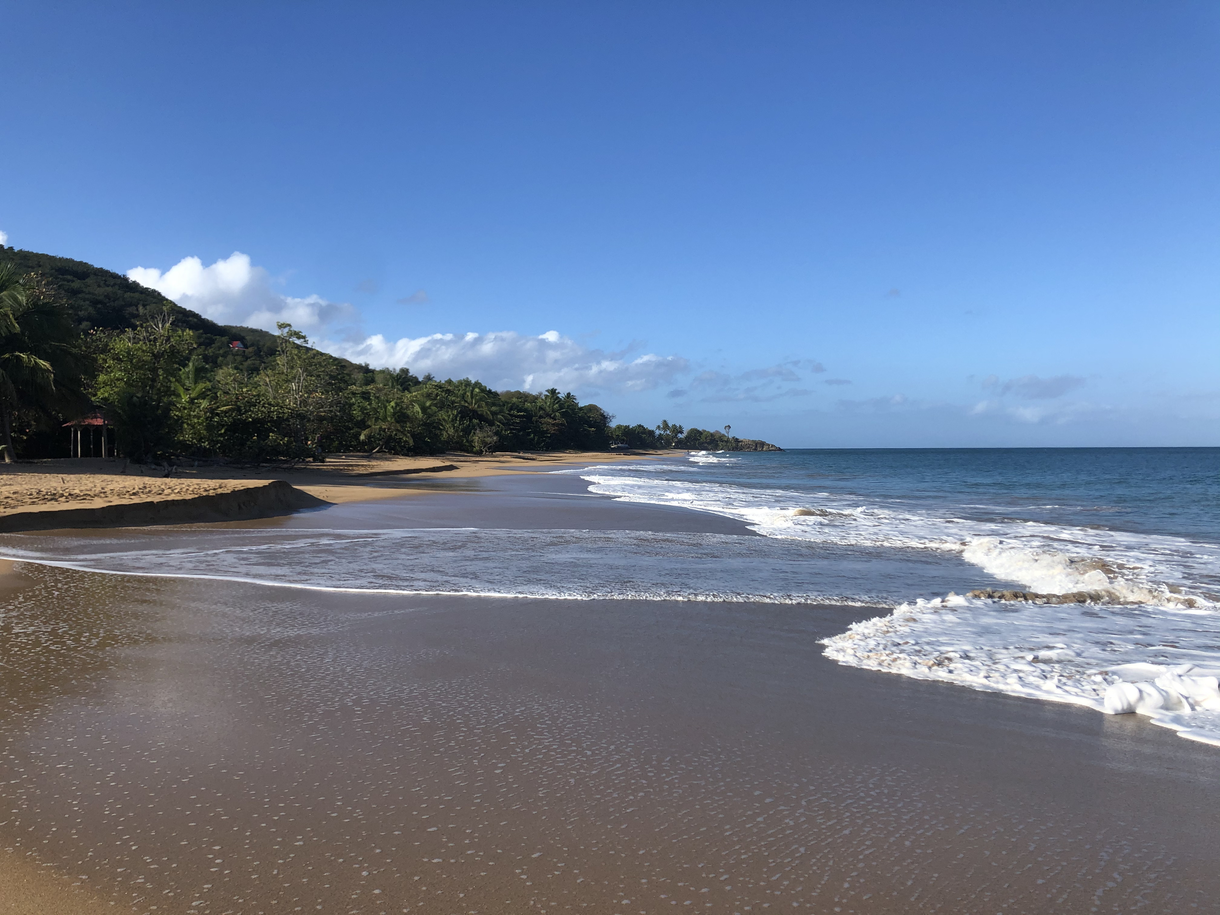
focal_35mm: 28
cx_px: 610
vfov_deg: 49.7
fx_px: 987
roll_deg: +0.9
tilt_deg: -0.8
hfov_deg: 63.4
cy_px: 458
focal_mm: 4
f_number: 1.8
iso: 25
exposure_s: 1/2525
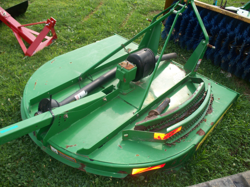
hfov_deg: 51.4
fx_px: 260
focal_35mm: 36
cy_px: 94
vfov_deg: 39.7
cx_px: 125
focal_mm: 7.54
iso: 64
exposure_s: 1/320
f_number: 2.8
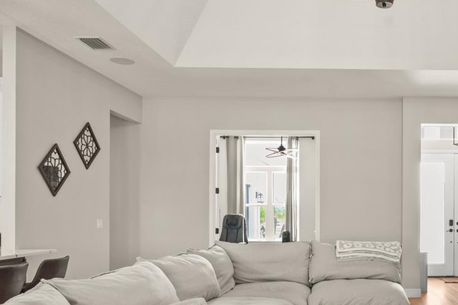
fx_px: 471
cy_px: 208
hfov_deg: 49.1
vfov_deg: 35.5
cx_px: 361
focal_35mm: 37
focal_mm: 17
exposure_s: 1/5
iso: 320
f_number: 8
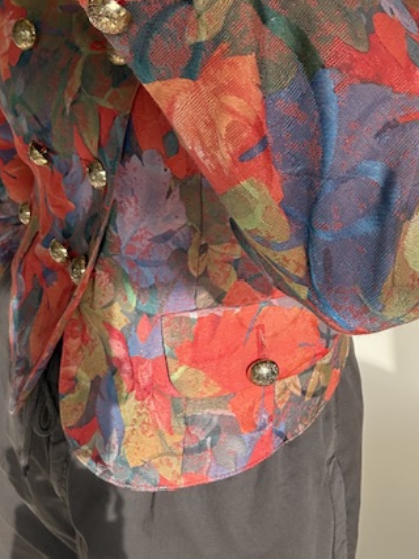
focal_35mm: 45
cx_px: 183
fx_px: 727
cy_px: 149
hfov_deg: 32.1
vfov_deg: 41.0
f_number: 1.9
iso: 40
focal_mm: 2.69
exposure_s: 1/231
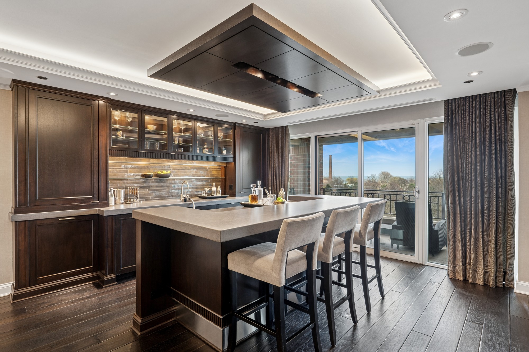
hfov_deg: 90.0
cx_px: 264
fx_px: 264
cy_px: 176
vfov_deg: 67.4
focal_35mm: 18
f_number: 8
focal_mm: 18
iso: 320
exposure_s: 1/50
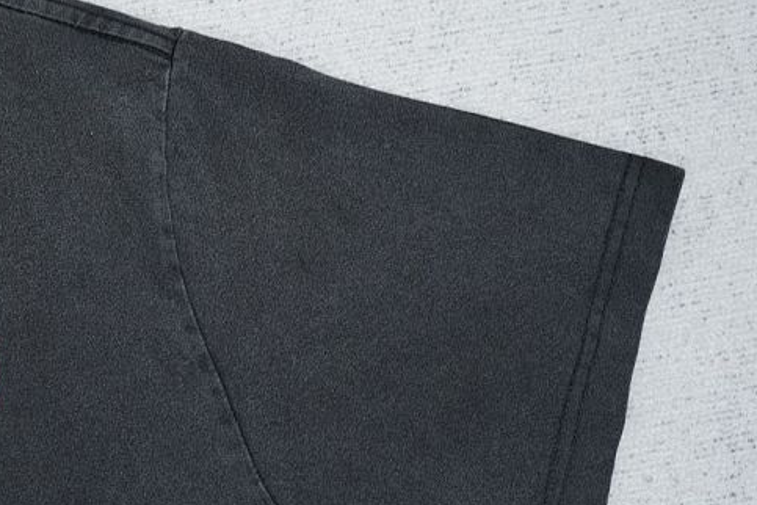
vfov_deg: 23.3
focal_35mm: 58
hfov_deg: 33.3
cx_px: 133
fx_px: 1220
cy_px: 302
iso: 1600
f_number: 10
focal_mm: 35
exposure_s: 1/100
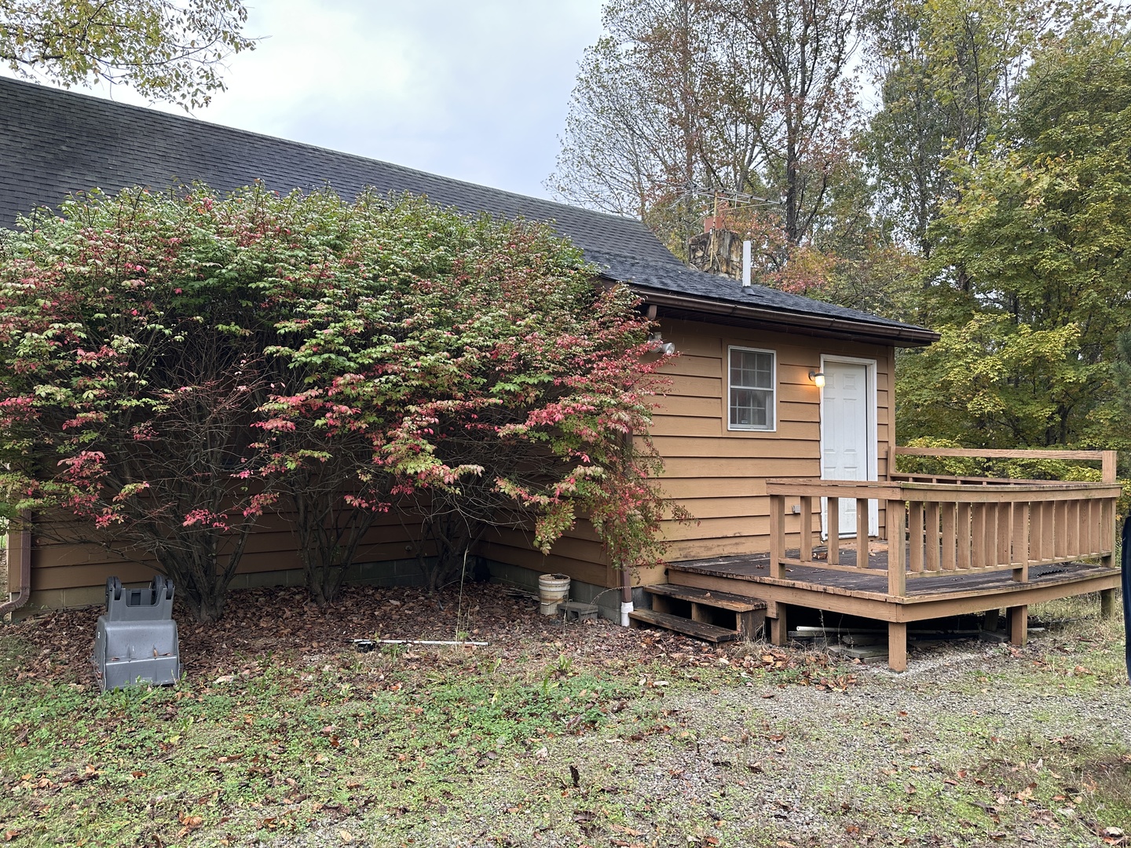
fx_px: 784
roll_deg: -0.1
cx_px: 566
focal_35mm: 24
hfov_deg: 71.6
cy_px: 424
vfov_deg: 56.8
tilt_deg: +2.2
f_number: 1.78
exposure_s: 1/181
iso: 80
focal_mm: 6.86
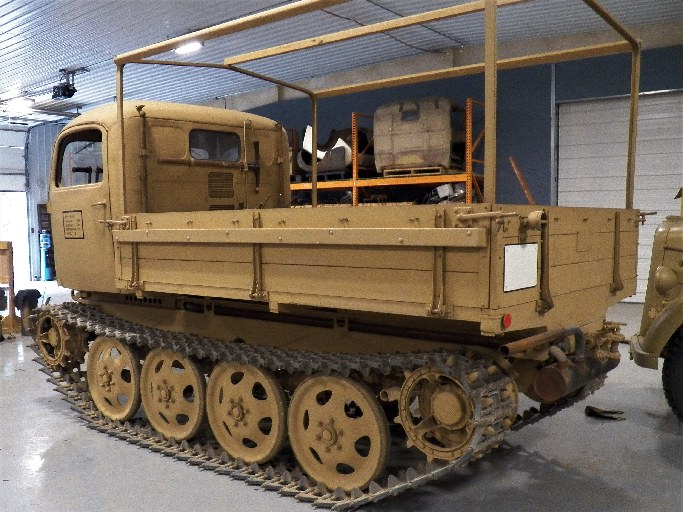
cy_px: 256
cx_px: 342
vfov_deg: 49.7
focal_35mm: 28
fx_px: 552
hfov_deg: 63.4
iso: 320
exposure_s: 1/30
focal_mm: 4.9
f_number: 2.8
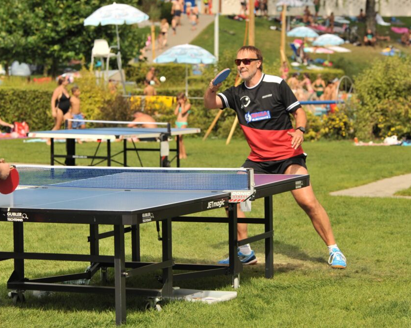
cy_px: 163
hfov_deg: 13.9
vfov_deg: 11.1
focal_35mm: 139
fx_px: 1690
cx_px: 204
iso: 800
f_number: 5.6
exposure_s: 1/4000
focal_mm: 122
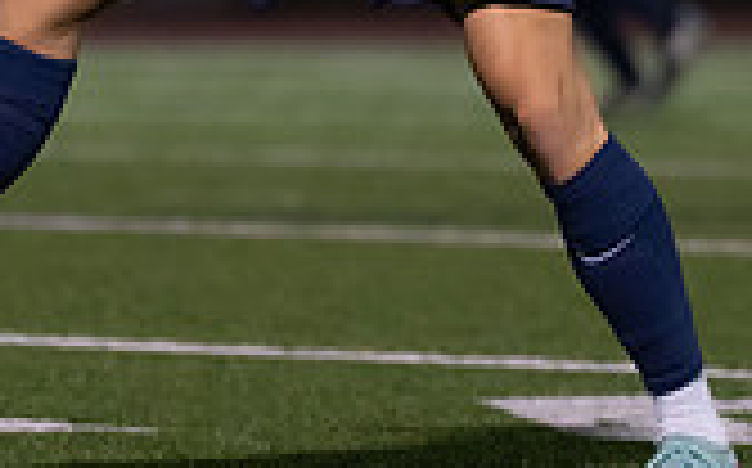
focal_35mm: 682
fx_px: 13963
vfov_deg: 1.9
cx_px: 375
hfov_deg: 3.1
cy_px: -302
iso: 2500
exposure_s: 1/1250
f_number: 2.8
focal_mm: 145
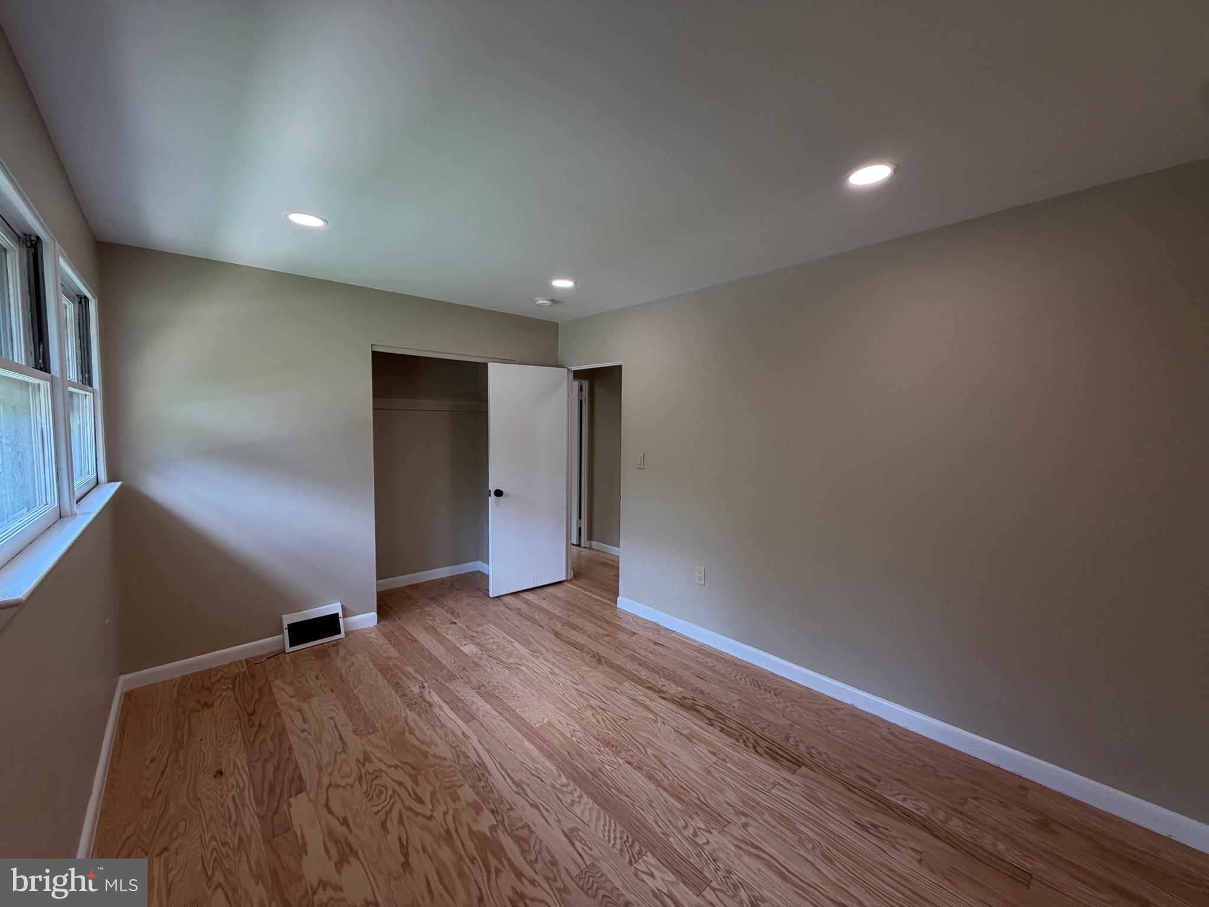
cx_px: 604
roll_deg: -0.3
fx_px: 489
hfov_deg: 102.1
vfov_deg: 85.7
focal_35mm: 14
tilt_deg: -3.5
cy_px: 454
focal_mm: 2.22
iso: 125
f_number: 2.2
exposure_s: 1/120
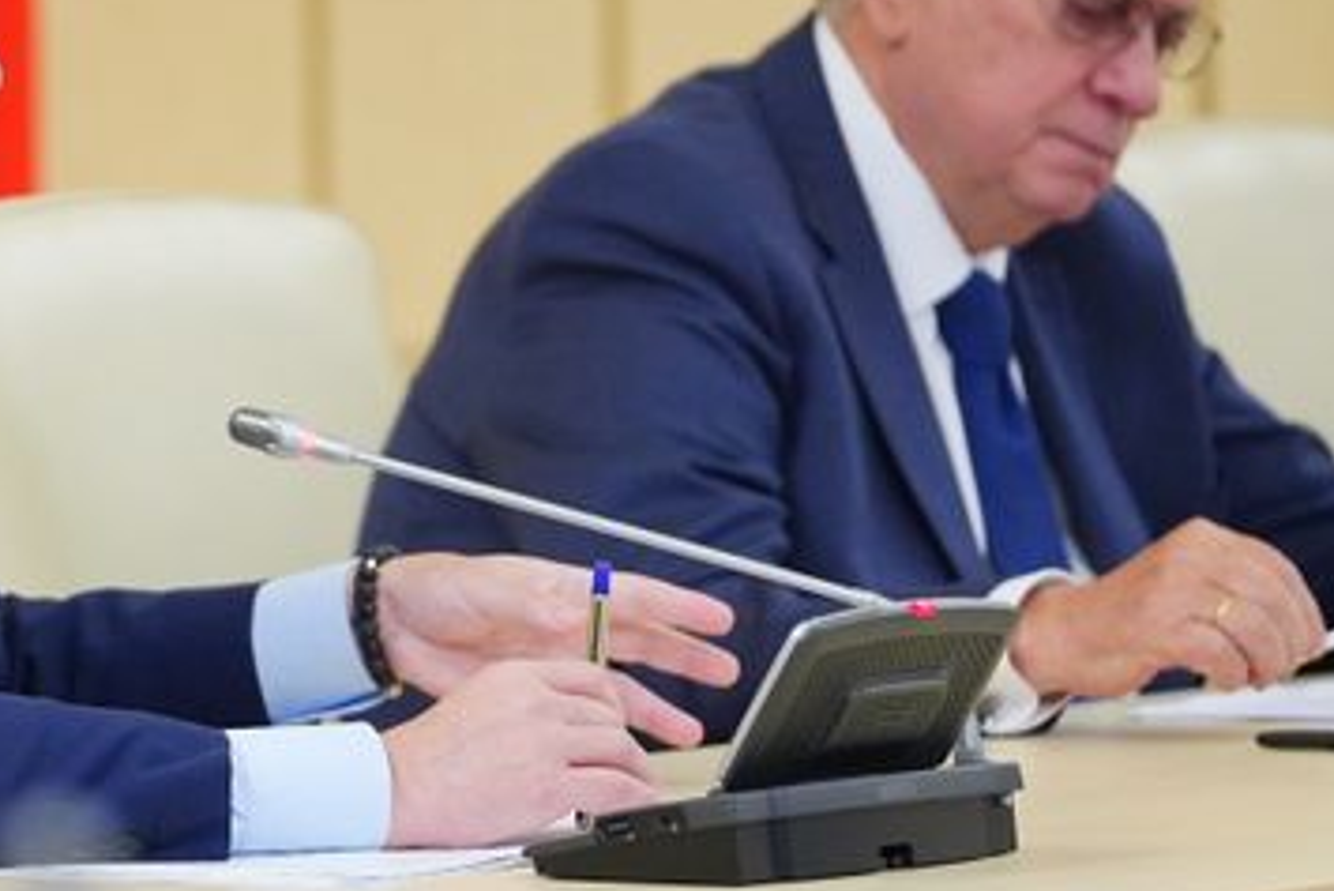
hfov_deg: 3.5
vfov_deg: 2.3
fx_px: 21871
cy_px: 489
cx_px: 216
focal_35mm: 590
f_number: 2.8
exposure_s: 1/250
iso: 2000
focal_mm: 200
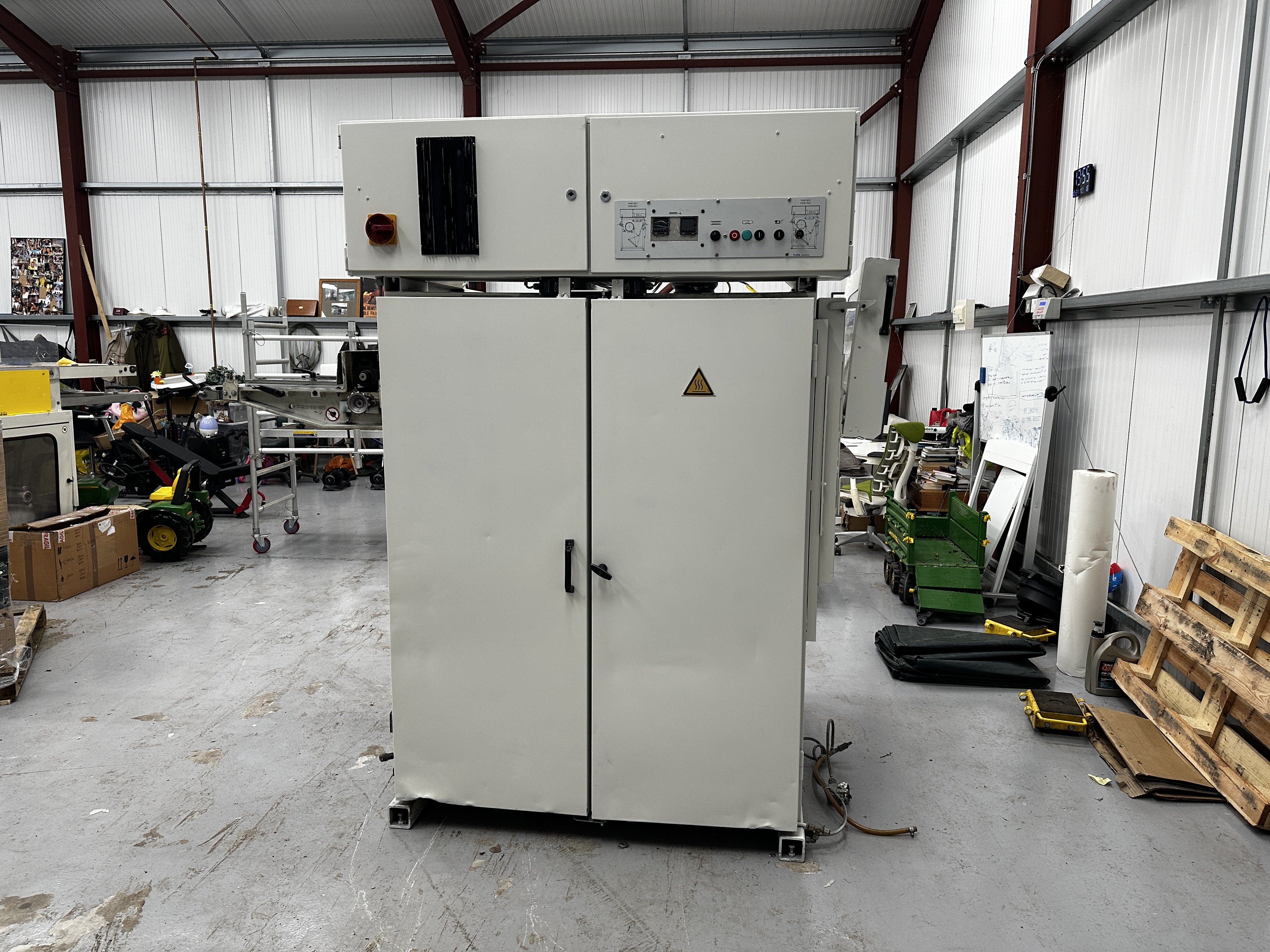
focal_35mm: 24
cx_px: 635
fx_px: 881
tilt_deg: -8.1
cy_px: 476
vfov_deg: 56.8
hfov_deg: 71.6
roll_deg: +0.0
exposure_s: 1/100
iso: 125
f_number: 1.78
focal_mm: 6.86
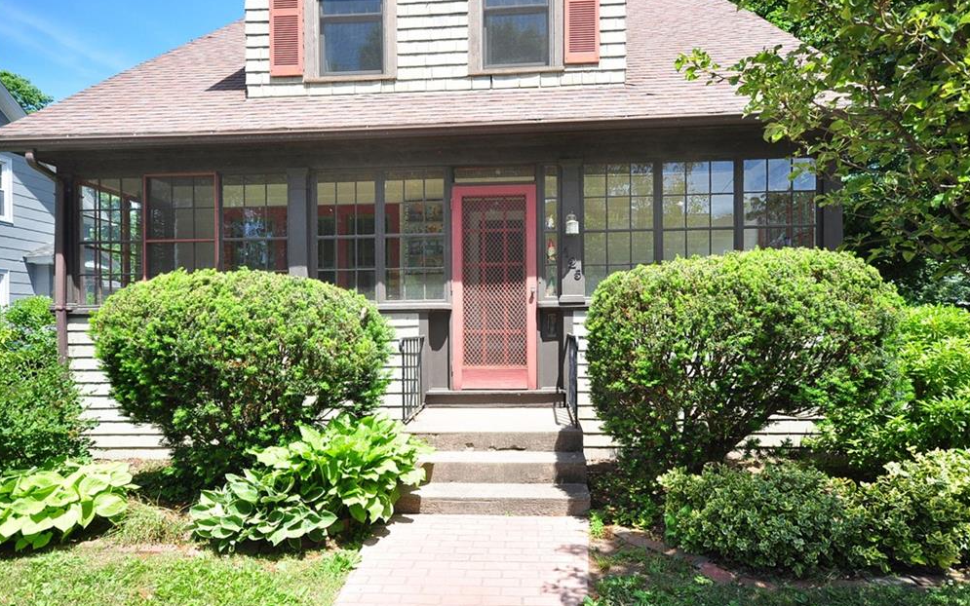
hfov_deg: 79.6
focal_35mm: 22
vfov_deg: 55.1
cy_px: 310
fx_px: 582
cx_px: 489
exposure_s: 1/400
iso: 640
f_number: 8
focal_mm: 14
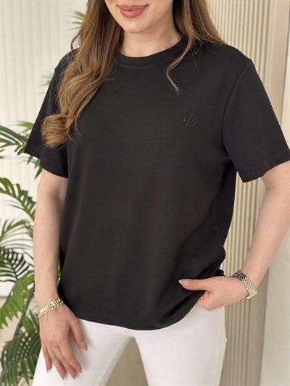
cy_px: 193
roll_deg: -2.0
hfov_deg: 30.3
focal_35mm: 48
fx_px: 536
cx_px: 145
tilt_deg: -11.9
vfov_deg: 39.6
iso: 100
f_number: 1.78
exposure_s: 1/171
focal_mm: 6.86
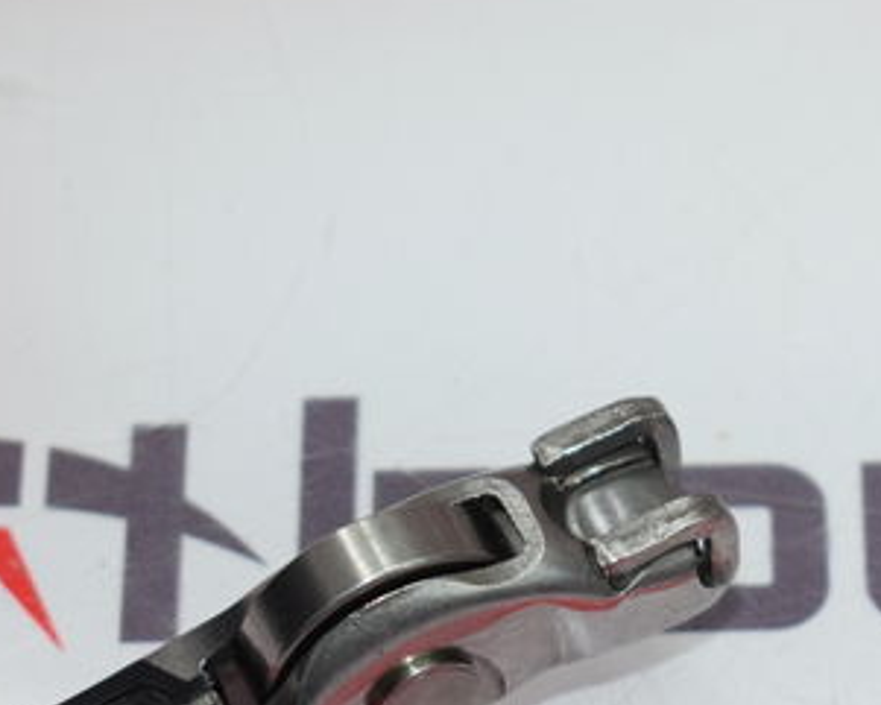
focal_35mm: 211
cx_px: 817
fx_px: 5492
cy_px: 604
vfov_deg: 7.3
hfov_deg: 9.1
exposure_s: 1/200
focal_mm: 45
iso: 500
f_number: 5
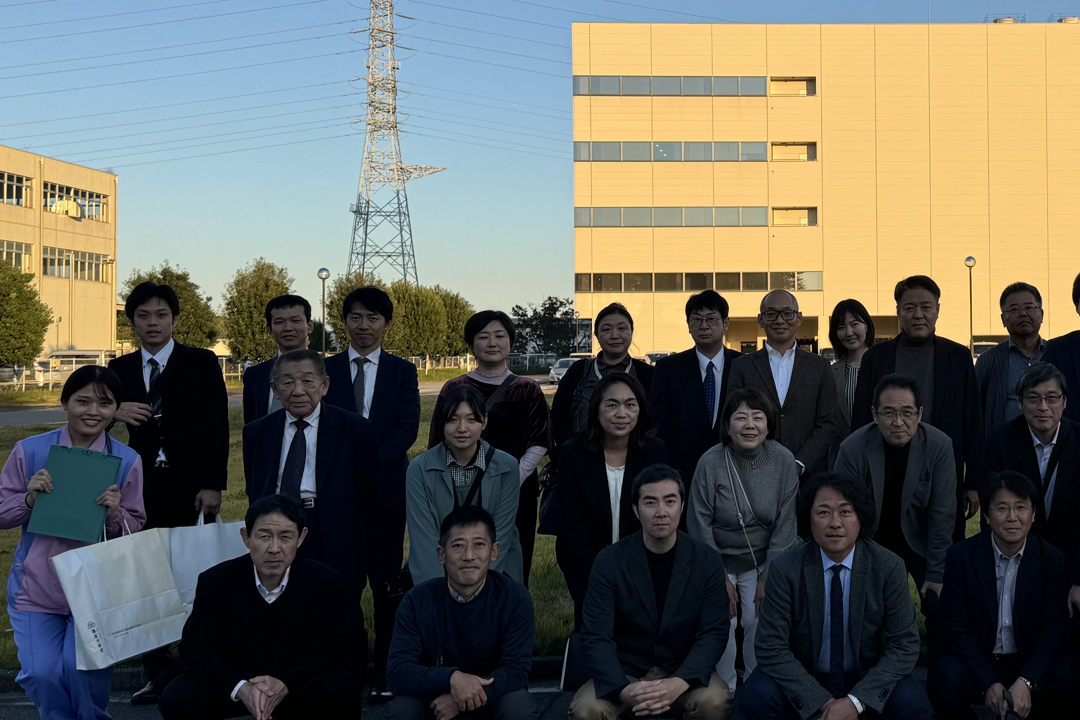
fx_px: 1410
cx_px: 877
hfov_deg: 40.1
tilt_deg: +2.1
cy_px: 295
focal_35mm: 47
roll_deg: +0.7
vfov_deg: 28.6
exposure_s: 1/1597
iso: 80
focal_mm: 6.76
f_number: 1.78
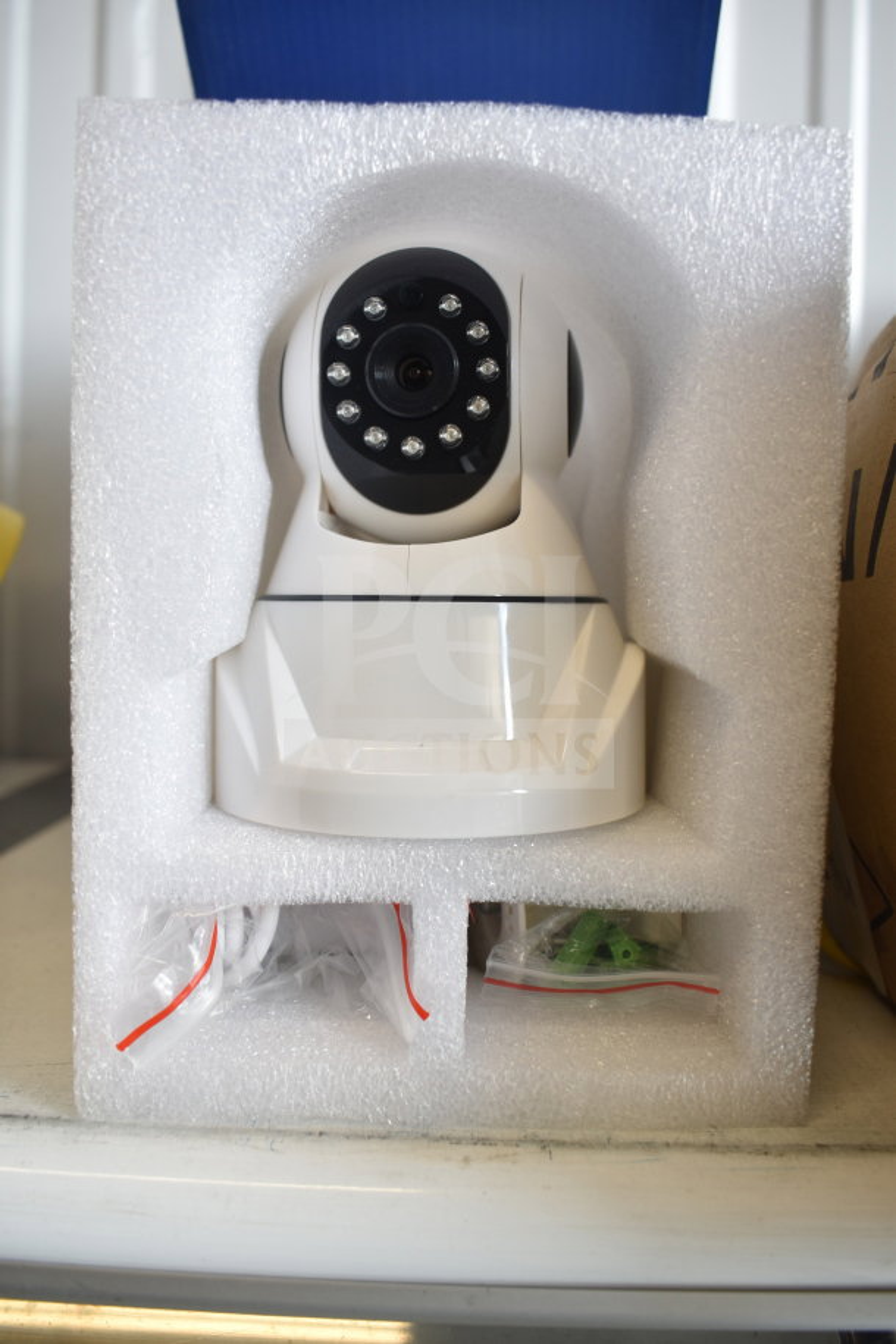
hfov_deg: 43.6
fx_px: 1120
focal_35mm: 30
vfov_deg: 61.9
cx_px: 448
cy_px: 672
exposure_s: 1/40
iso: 200
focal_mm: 20
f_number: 3.8
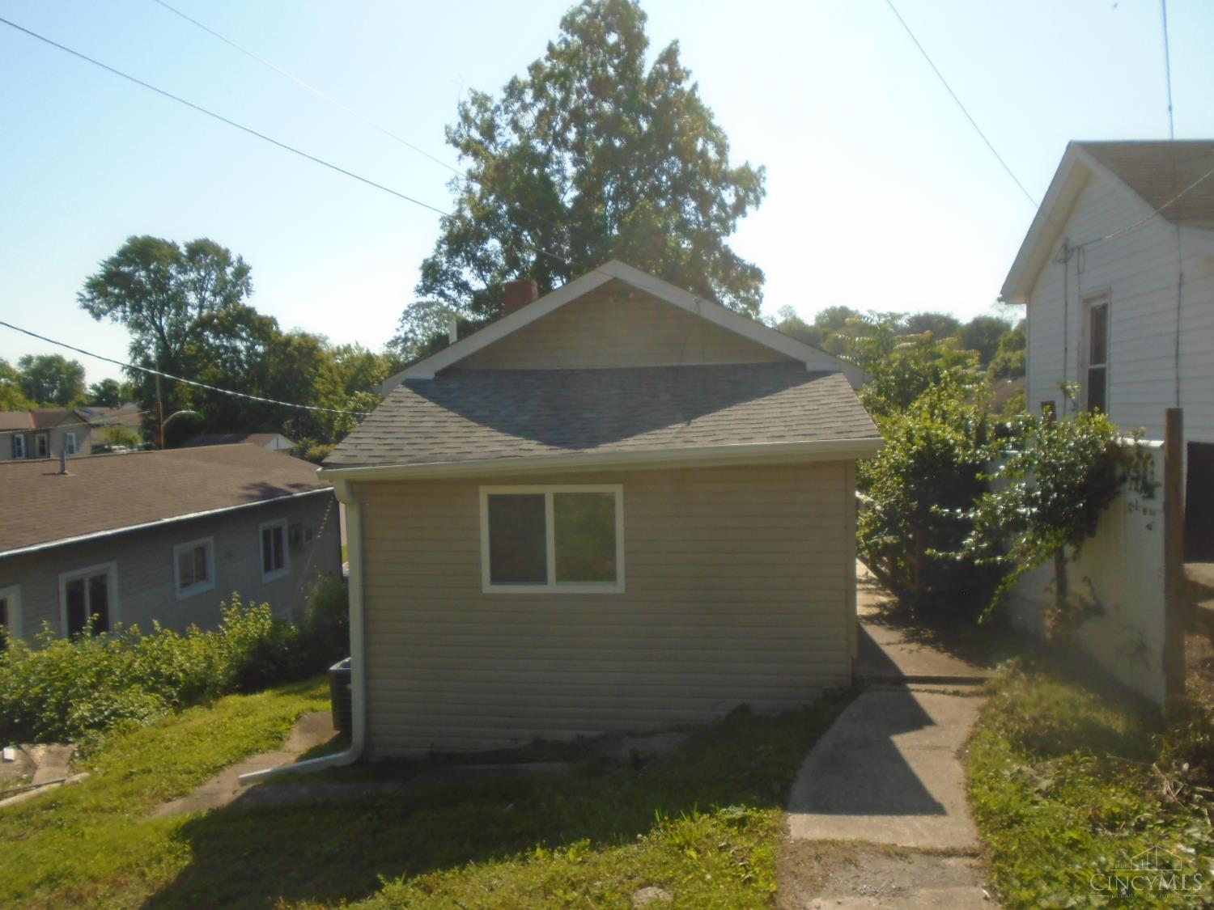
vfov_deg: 53.1
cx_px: 607
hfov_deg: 67.3
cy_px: 455
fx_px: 912
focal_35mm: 26
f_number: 8
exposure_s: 1/200
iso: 100
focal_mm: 4.6
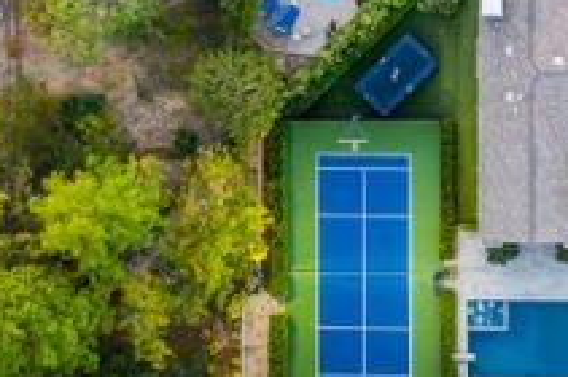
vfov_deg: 19.6
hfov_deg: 27.1
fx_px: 1071
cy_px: 42
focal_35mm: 68
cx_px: 633
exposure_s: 1/80
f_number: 2.8
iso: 100
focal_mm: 10.26
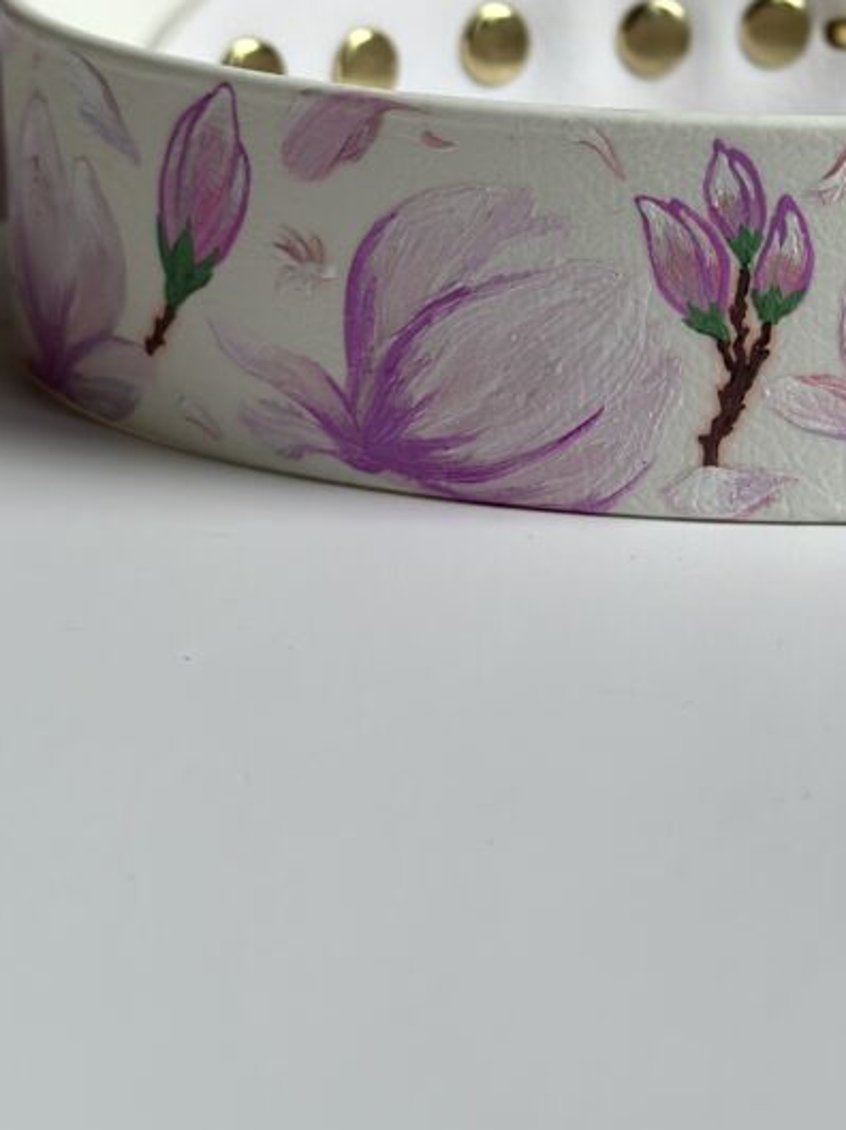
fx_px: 3034
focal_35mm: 93
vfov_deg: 20.8
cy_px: 188
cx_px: 750
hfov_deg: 15.7
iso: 80
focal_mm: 6.86
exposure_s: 1/430
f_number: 1.78
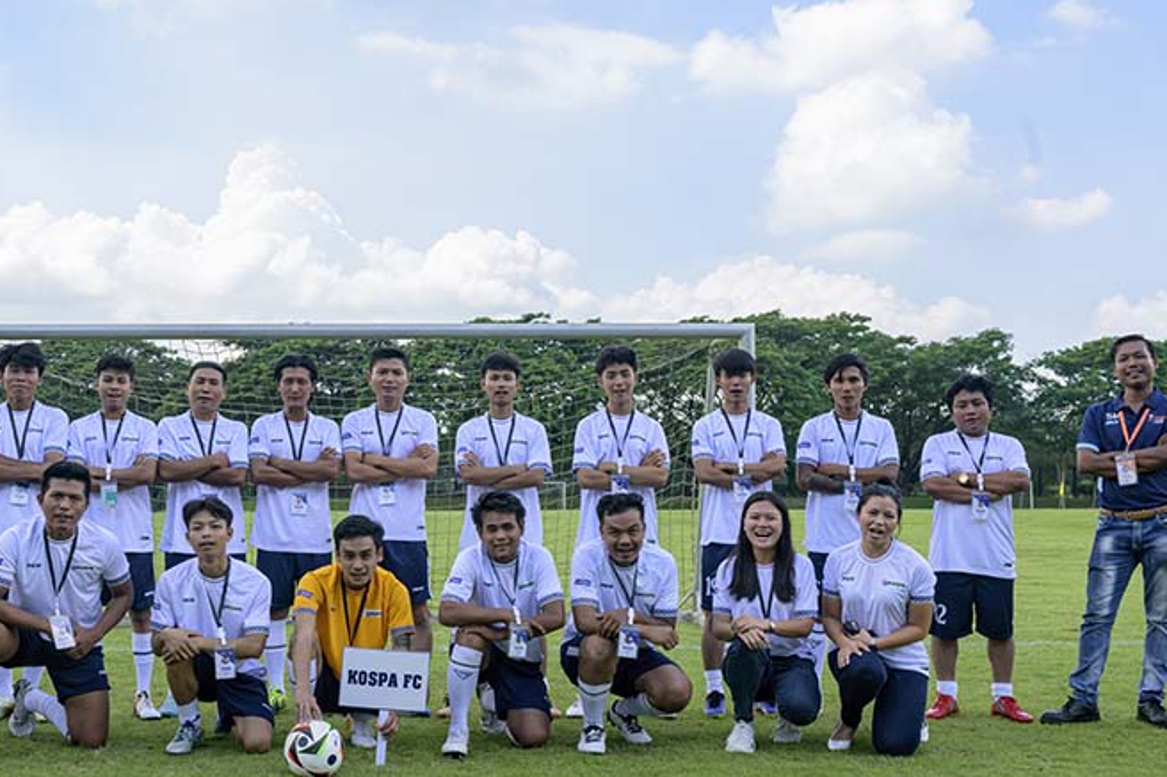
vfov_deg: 32.1
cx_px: 402
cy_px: 382
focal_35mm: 42
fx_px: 1352
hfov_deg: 46.1
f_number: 9
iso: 450
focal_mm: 28.5
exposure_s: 1/400
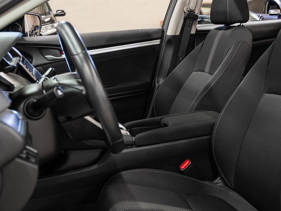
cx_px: 176
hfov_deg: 40.9
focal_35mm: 46
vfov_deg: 31.5
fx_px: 374
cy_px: 92
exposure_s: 1/40
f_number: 3.5
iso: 1000
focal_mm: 24
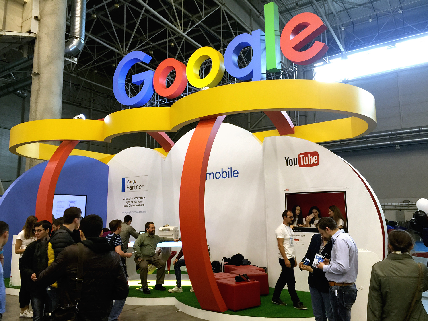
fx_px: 359
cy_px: 160
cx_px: 214
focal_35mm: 29
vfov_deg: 48.2
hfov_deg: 61.7
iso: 100
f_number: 2.2
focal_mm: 4.15
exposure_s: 1/17
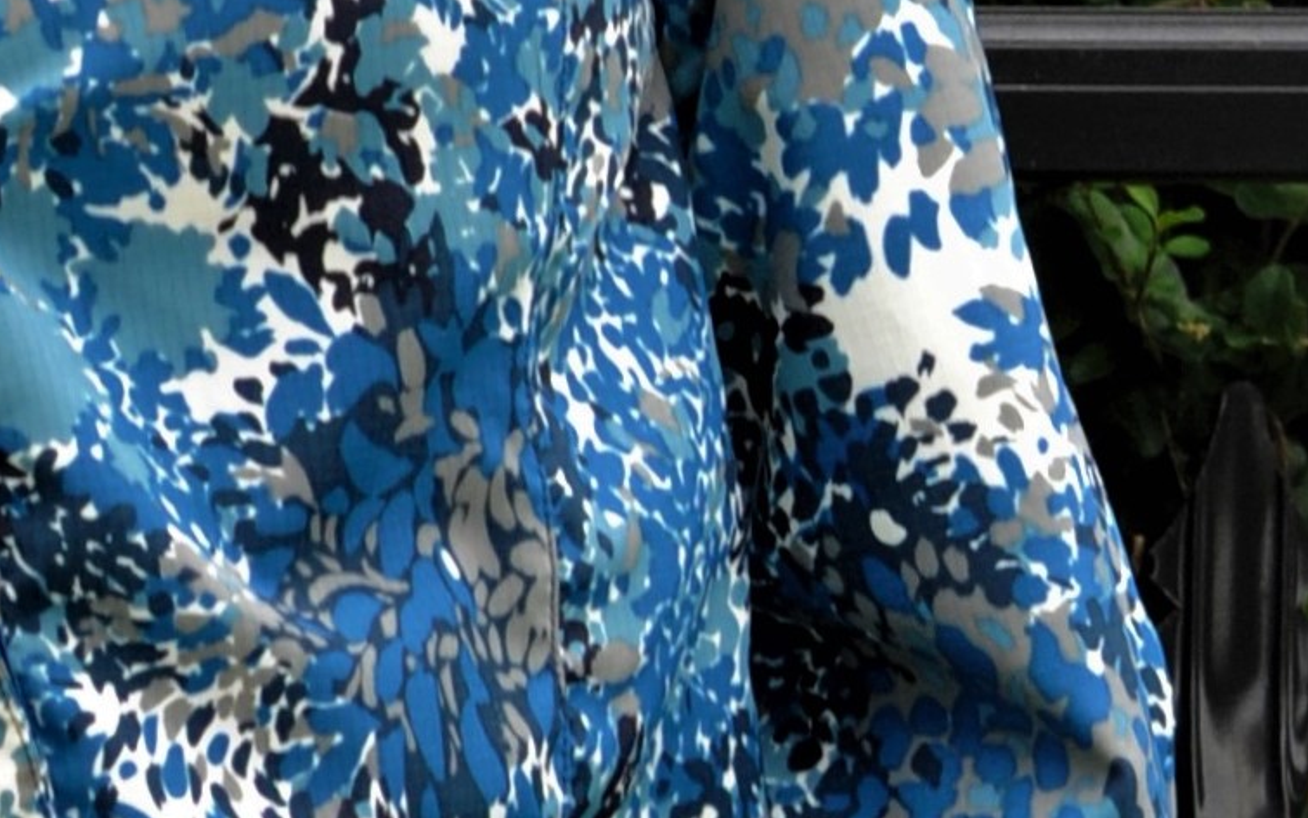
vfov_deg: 2.2
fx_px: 21426
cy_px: 446
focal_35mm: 601
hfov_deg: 3.5
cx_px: -398
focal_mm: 110
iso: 1000
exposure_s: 1/125
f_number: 9
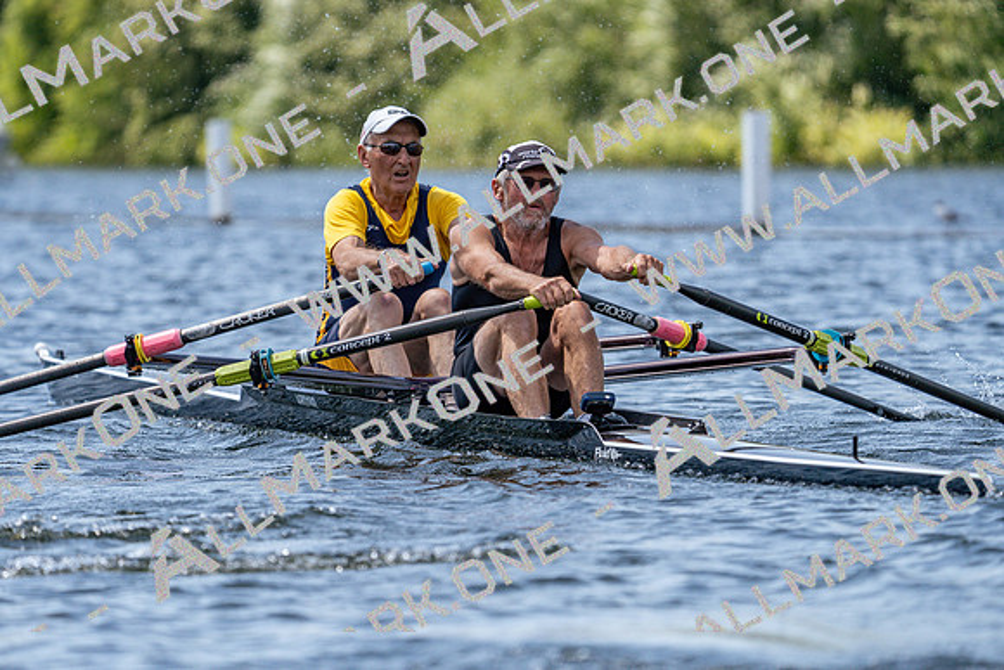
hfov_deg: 5.8
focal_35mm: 353
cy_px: 335
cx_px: 502
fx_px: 9847
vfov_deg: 3.9
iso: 400
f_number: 6.3
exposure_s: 1/2000
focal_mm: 353
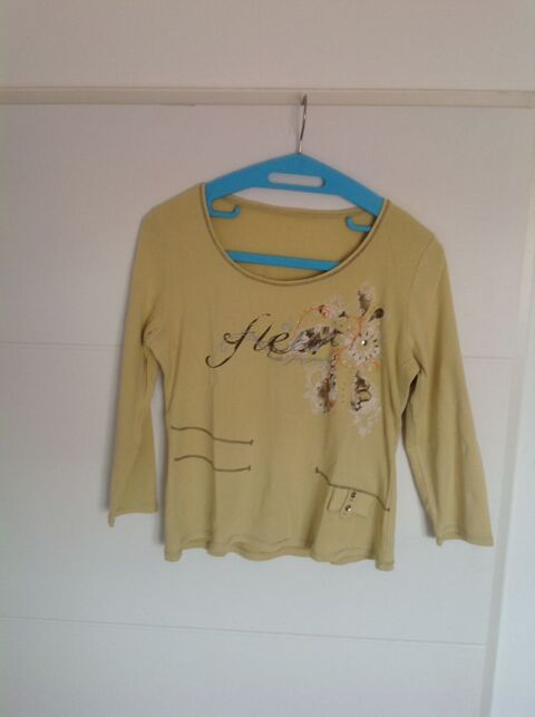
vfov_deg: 52.7
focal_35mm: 35
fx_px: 723
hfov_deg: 40.6
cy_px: 358
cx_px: 268
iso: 64
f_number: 2.4
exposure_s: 1/20
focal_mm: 4.28
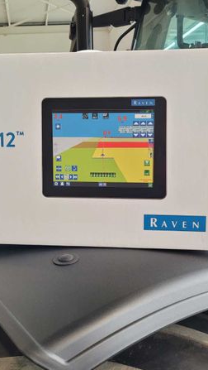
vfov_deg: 52.8
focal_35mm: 38
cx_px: 98
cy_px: 185
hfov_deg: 31.2
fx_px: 372
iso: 125
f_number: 1.8
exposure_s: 1/100
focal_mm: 5.4
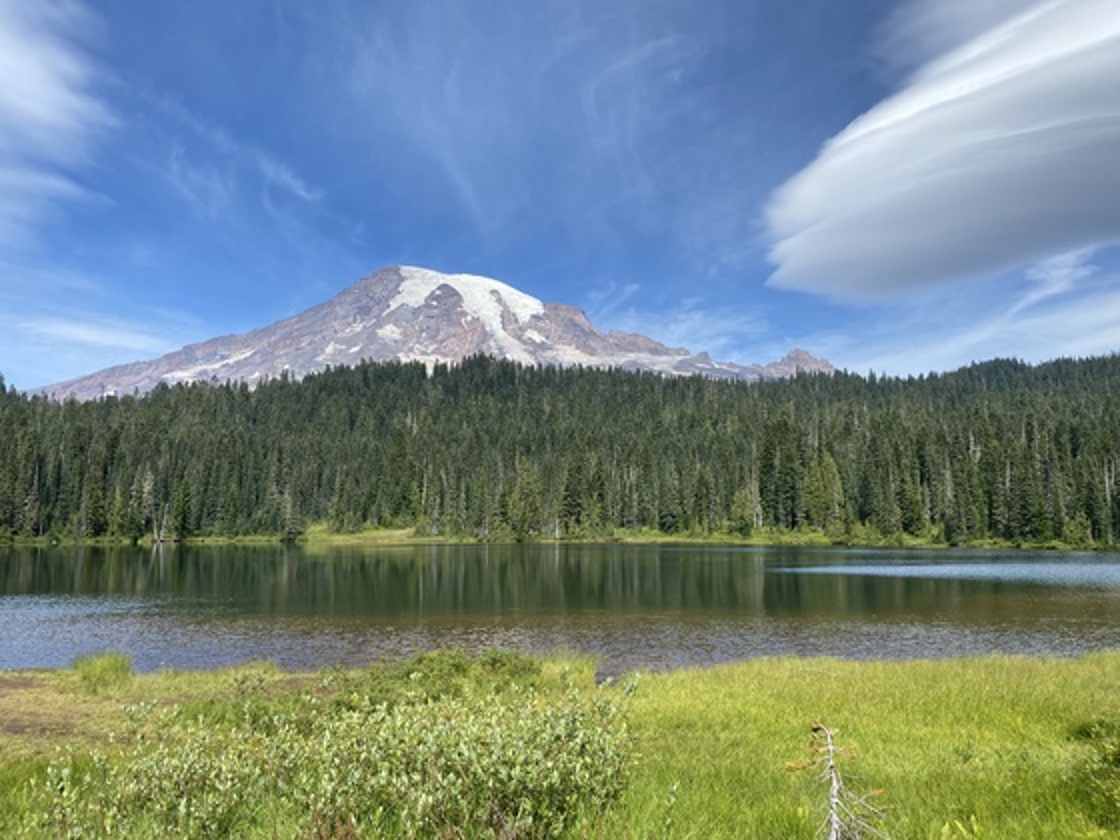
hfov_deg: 67.3
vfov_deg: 53.1
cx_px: 560
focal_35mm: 26
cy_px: 420
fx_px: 841
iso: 32
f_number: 1.8
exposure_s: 1/2688
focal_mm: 4.25
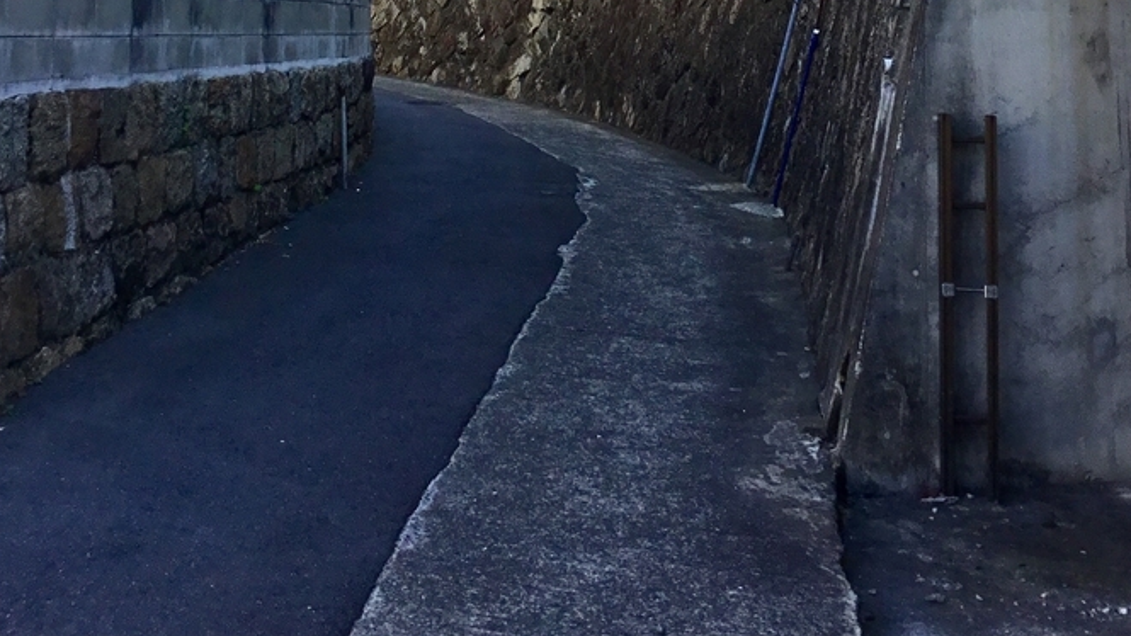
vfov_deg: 21.5
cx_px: 560
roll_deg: -0.3
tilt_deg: +6.6
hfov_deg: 39.9
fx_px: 1559
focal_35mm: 52
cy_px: -111
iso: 25
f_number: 2.4
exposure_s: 1/297
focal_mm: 3.3
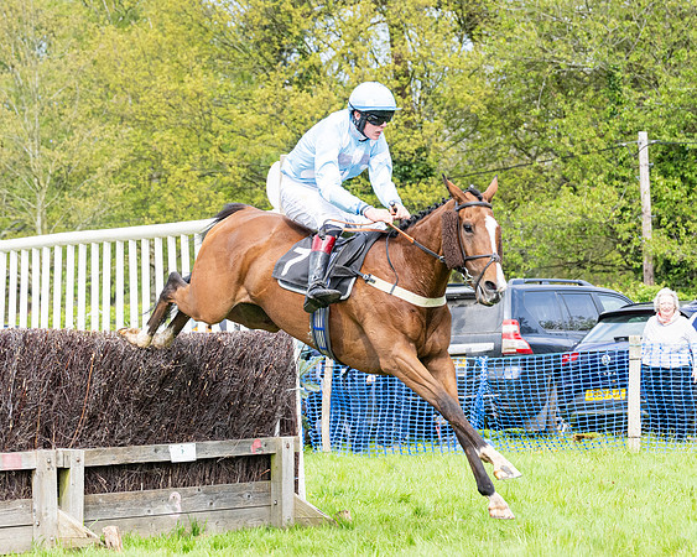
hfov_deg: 12.7
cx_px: 414
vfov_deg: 10.2
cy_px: 241
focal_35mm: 151
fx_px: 3118
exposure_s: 1/2000
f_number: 4
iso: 640
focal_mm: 78
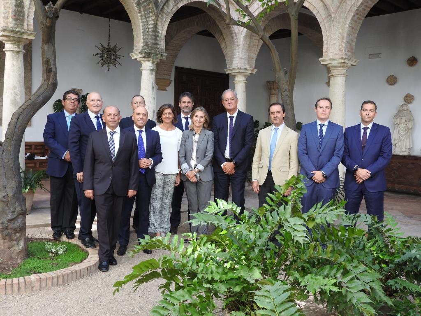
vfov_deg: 40.7
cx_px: 210
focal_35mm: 35
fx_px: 426
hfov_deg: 52.6
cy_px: 158
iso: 110
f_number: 3.8
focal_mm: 6.3
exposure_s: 1/30
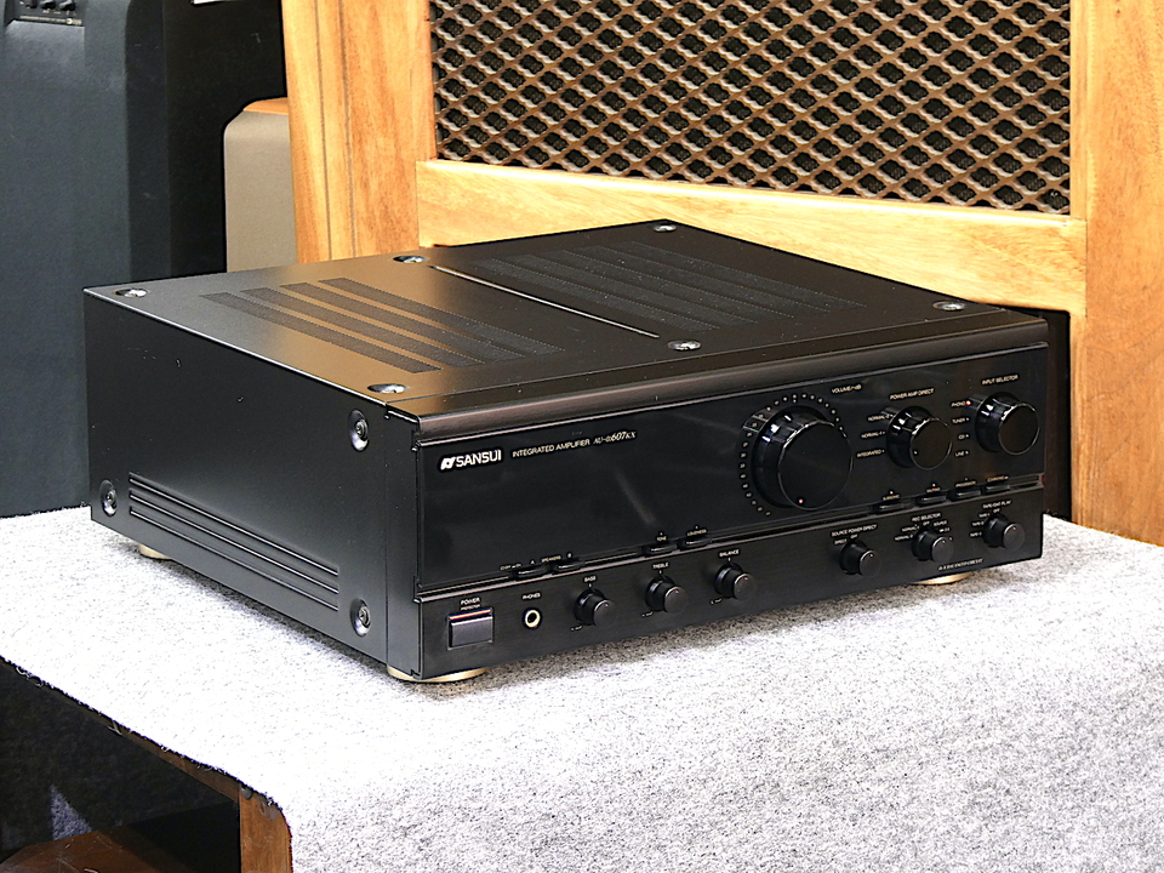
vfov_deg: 14.0
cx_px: 582
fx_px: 3564
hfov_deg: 18.5
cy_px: 436
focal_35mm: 106
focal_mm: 19
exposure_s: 1/1.6
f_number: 5.1
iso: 200
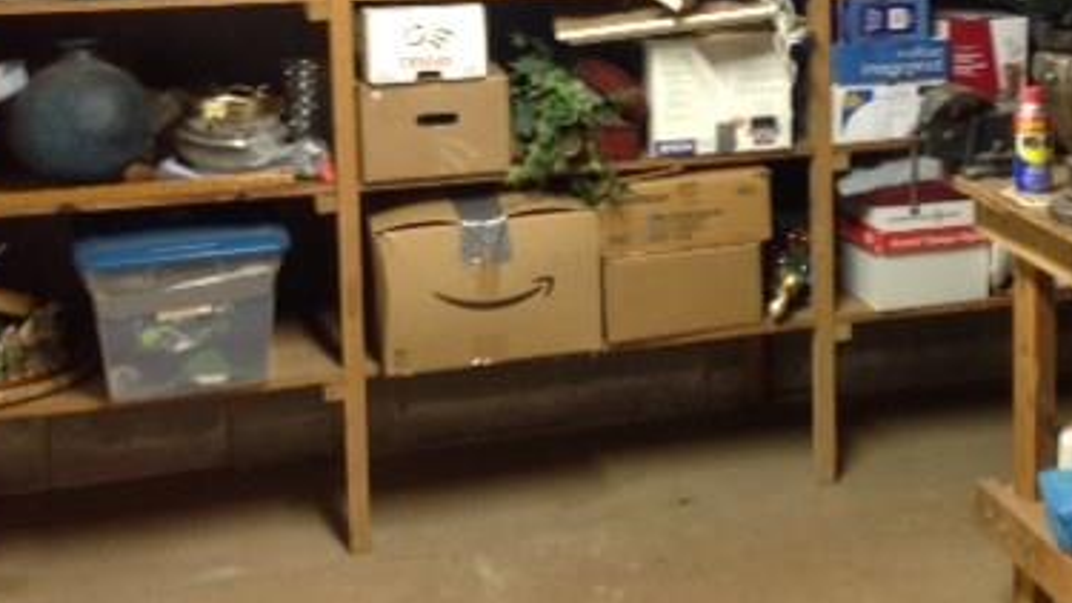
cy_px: 11
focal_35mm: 65
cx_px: 783
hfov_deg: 31.9
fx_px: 1848
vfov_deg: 18.1
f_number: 2.4
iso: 100
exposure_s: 1/15
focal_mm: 4.28
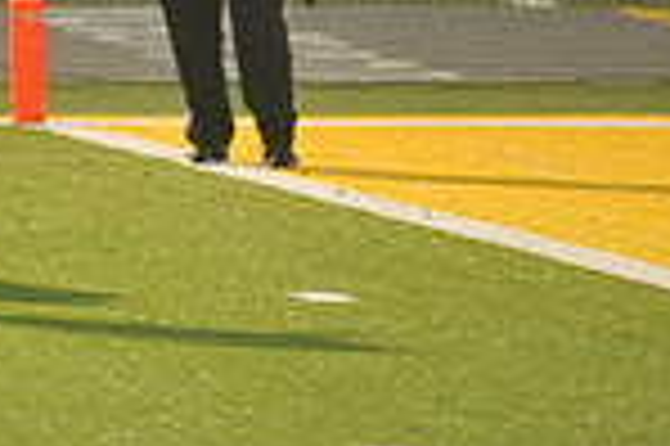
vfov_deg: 1.8
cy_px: -144
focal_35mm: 781
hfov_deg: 2.6
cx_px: -567
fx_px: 14519
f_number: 5
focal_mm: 200
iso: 4000
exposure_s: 1/320
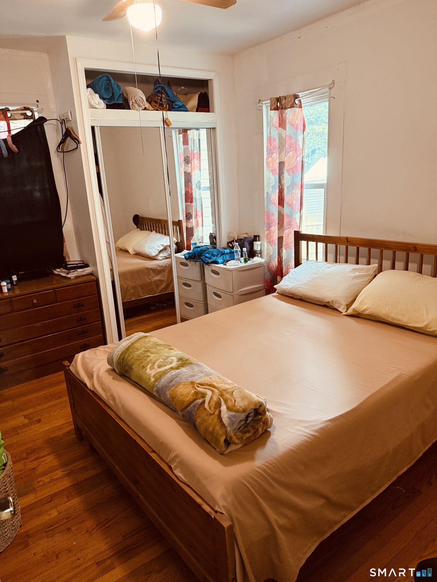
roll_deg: +3.4
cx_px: 218
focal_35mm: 24
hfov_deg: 56.8
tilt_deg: -15.3
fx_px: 404
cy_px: 291
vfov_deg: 71.6
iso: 500
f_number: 1.78
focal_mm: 6.76
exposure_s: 1/60
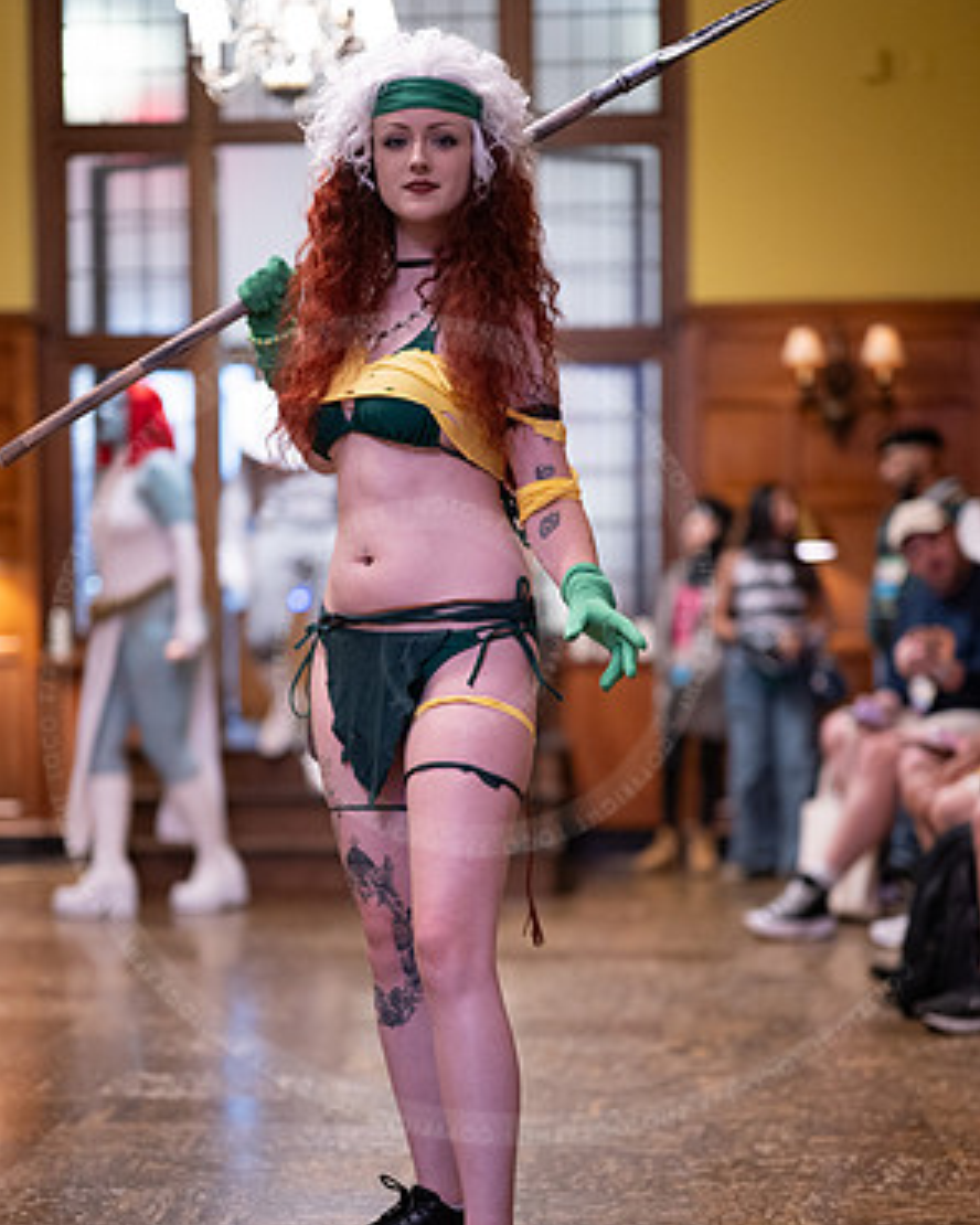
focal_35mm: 57
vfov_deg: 32.9
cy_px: 715
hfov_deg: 26.7
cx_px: 487
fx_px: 2067
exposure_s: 1/100
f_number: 1.2
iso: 1000
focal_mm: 50
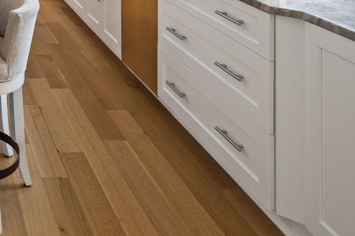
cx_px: -61
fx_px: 529
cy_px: -137
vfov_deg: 20.7
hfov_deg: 31.6
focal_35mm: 54
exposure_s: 1/25
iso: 800
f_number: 4
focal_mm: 16.5
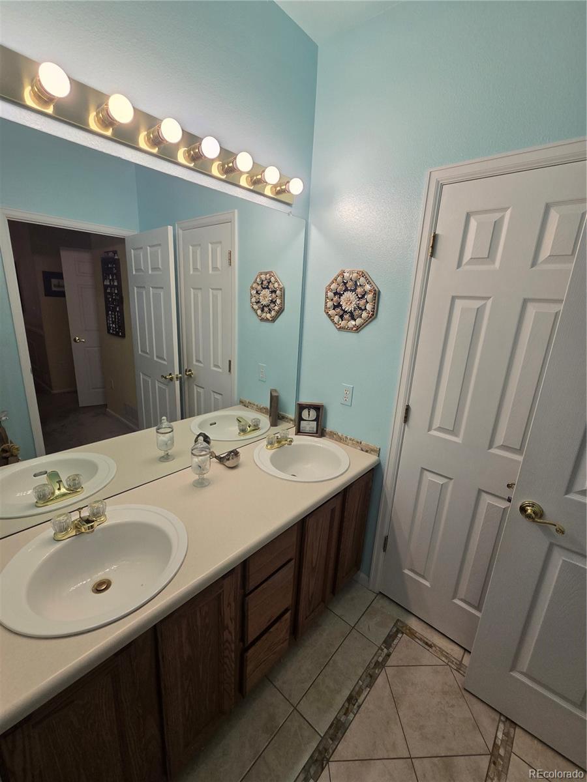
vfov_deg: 106.2
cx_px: 294
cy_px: 391
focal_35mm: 13
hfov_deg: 89.9
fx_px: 294
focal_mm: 2.2
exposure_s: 1/120
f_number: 2.2
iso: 64
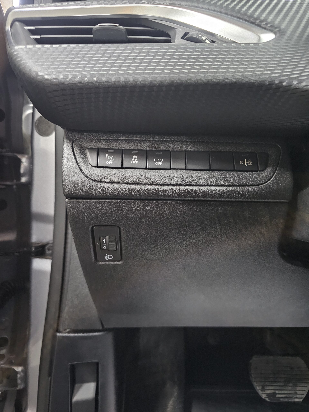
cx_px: 154
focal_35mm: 23
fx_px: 274
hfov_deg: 58.9
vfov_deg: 73.9
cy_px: 206
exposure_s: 1/15
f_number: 1.7
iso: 1600
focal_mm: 6.3
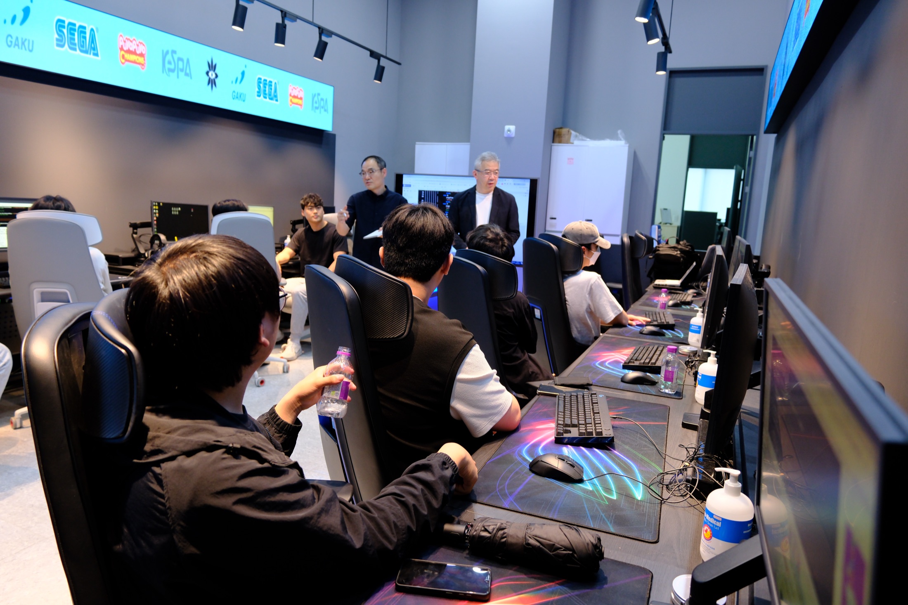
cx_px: 454
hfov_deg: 73.8
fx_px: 605
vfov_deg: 53.1
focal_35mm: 24
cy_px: 302
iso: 800
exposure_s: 1/100
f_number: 2.8
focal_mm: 16
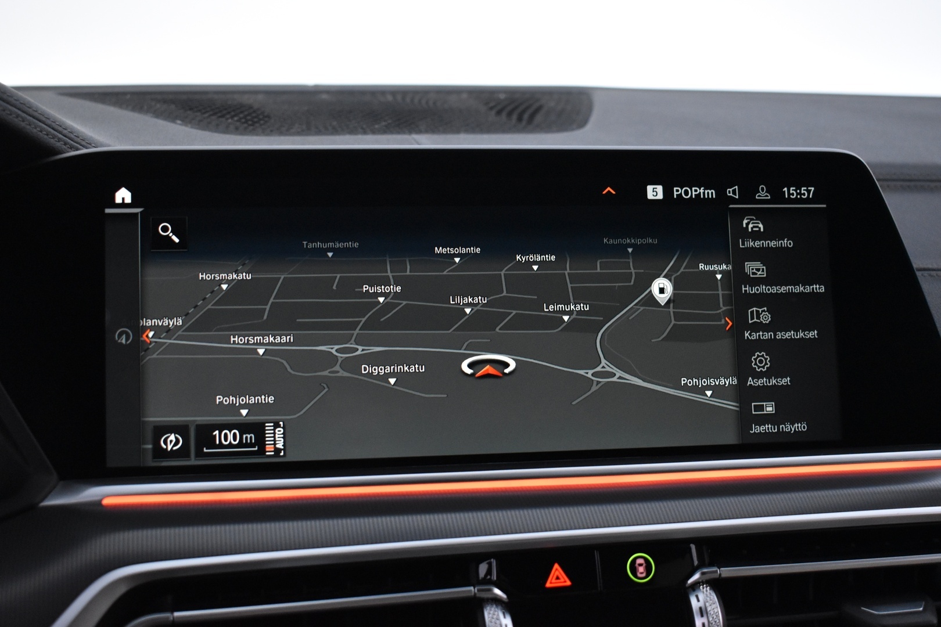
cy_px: 314
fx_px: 1215
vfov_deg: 28.9
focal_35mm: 46
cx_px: 470
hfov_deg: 42.3
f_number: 4.2
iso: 3200
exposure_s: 1/40
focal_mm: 31
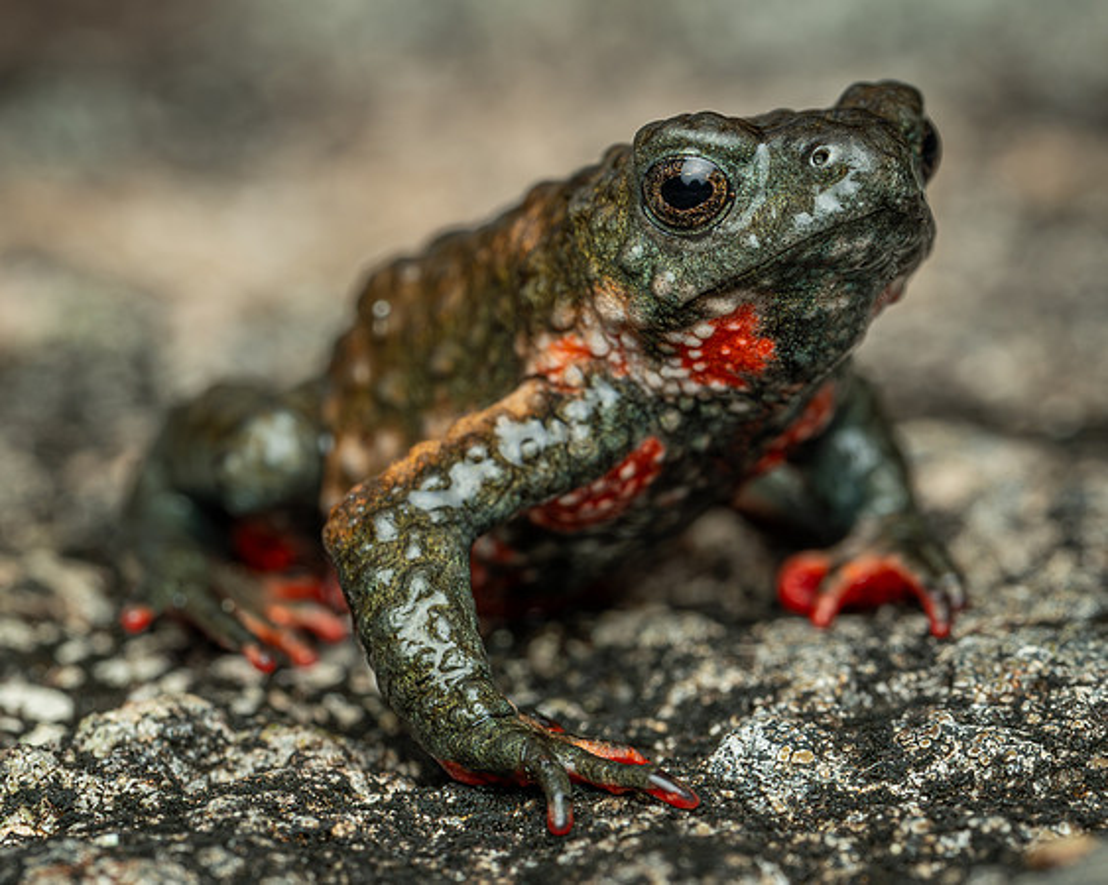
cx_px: 715
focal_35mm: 235
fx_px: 7697
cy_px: 152
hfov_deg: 8.2
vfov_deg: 6.6
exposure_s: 1/200
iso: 125
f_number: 16
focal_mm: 105
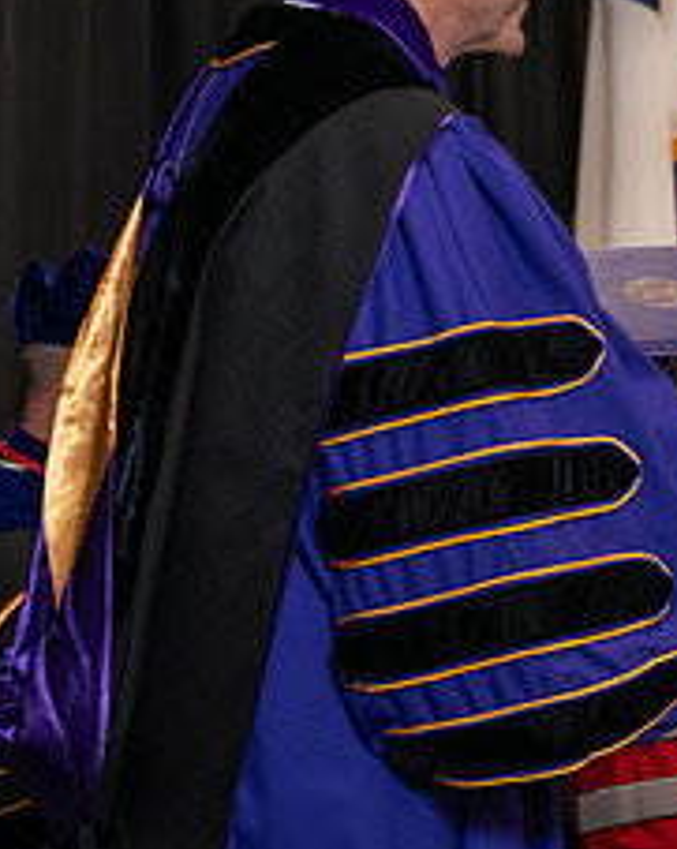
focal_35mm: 168
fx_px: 4216
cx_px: 681
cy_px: 286
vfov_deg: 11.5
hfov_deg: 9.1
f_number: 5
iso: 2000
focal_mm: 70
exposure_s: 1/125
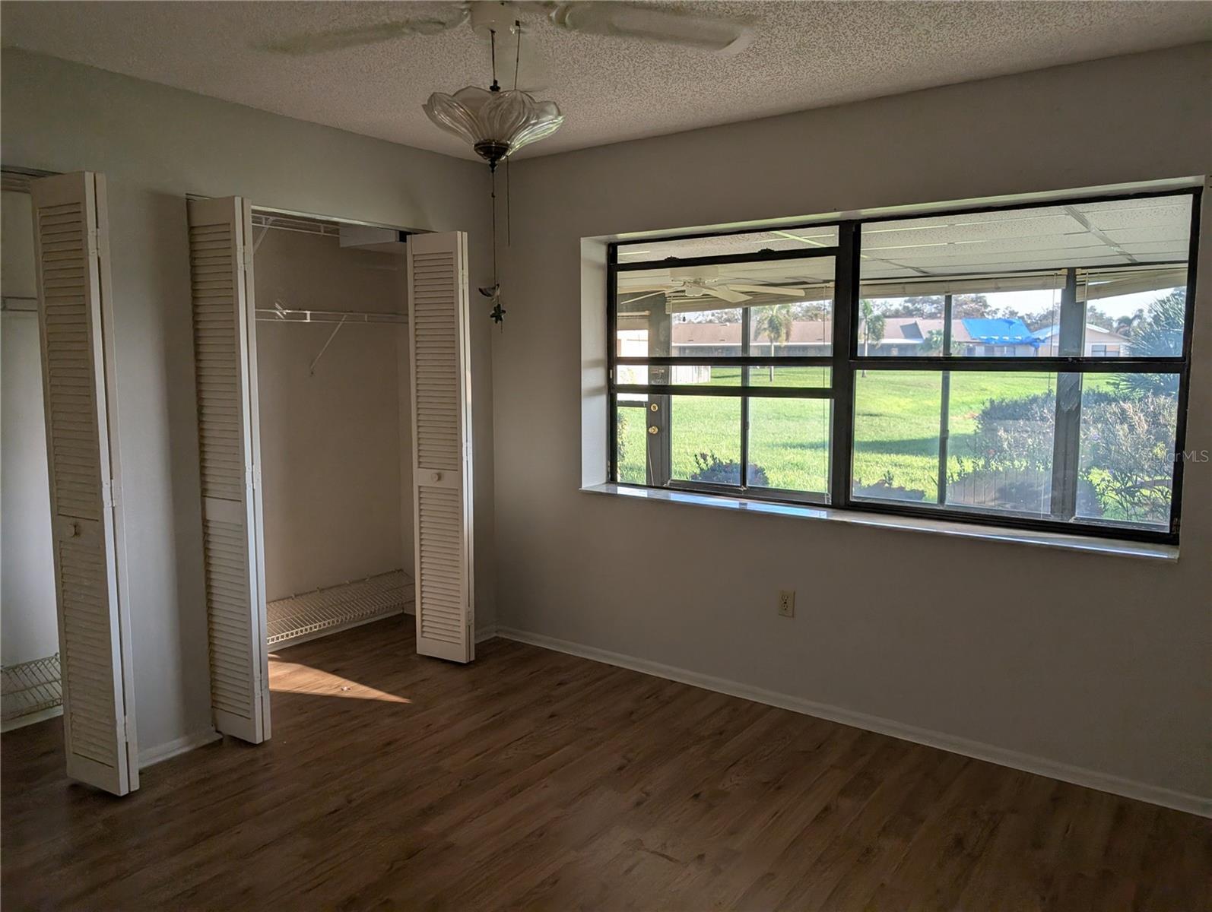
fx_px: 841
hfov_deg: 71.5
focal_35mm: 24
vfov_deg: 56.9
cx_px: 606
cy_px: 456
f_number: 1.68
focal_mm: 6.9
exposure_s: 1/101
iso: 63
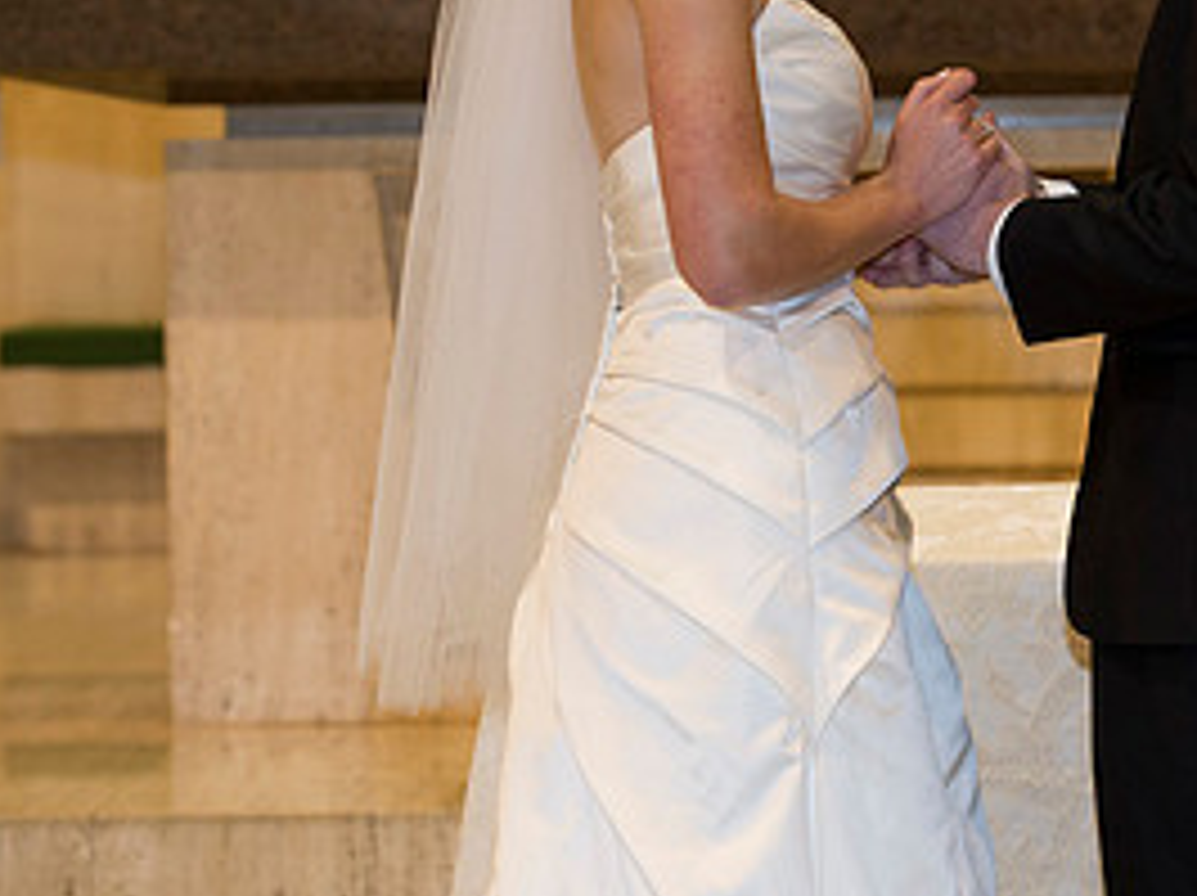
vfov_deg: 6.9
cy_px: 252
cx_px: 1076
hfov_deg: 9.2
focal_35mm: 214
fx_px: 7393
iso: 1250
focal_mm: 102
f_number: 3.5
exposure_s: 1/60
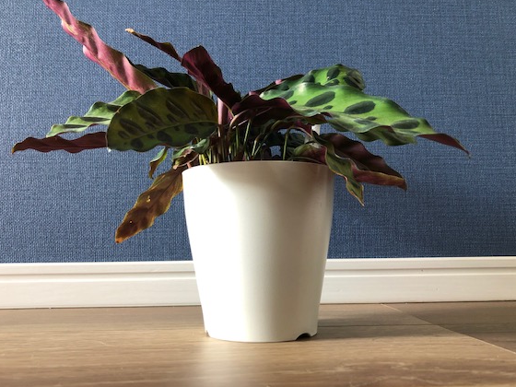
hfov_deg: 56.8
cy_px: 168
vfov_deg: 44.1
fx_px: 477
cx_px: 240
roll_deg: +0.5
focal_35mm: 32
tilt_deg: +9.4
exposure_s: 1/15
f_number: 1.8
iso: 40
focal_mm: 3.99
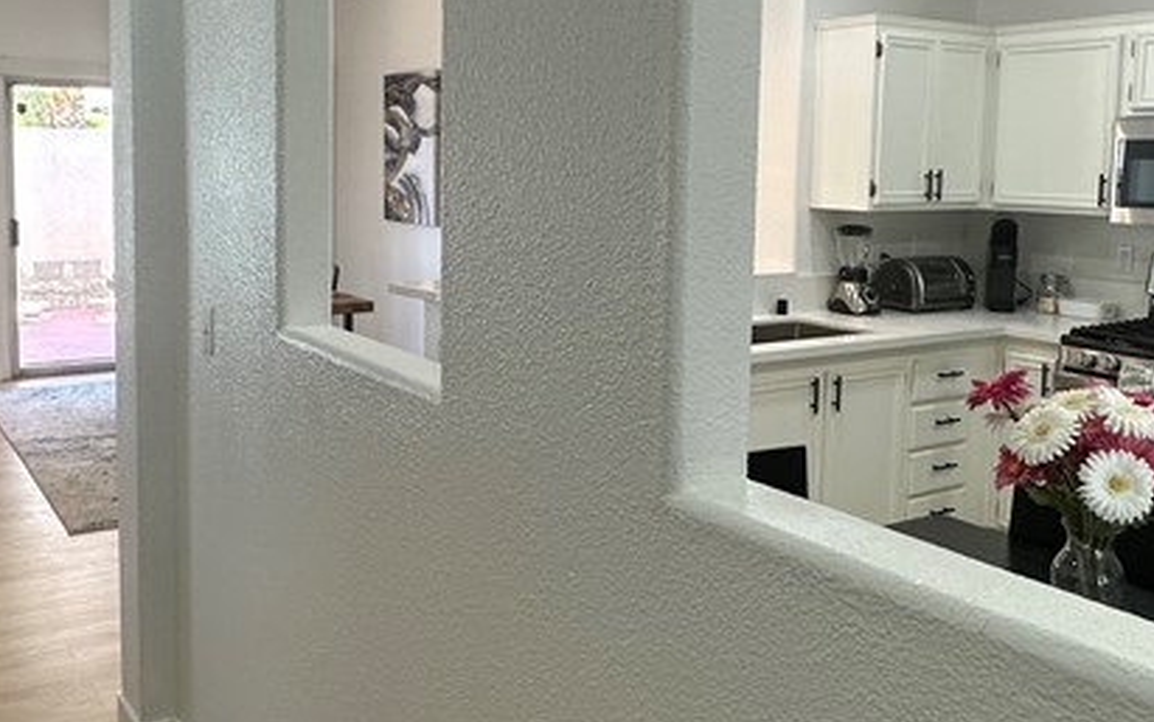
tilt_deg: -3.7
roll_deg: -0.3
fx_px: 1164
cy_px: 256
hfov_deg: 52.6
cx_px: 514
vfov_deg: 34.2
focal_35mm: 37
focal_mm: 2.22
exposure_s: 1/120
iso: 160
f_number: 2.2
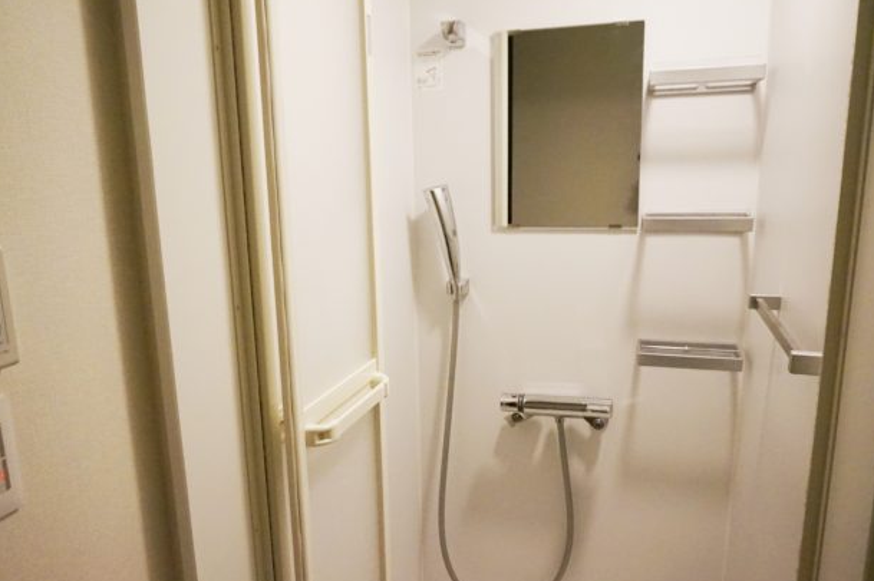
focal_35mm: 28
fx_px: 679
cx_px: 416
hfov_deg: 65.5
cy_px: 322
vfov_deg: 46.3
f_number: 3.5
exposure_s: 1/125
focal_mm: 16
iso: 3200
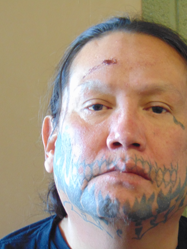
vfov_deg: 13.6
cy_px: 125
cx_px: 127
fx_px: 1044
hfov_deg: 10.2
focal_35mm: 145
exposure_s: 1/20
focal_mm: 19.4
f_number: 3.9
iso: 400
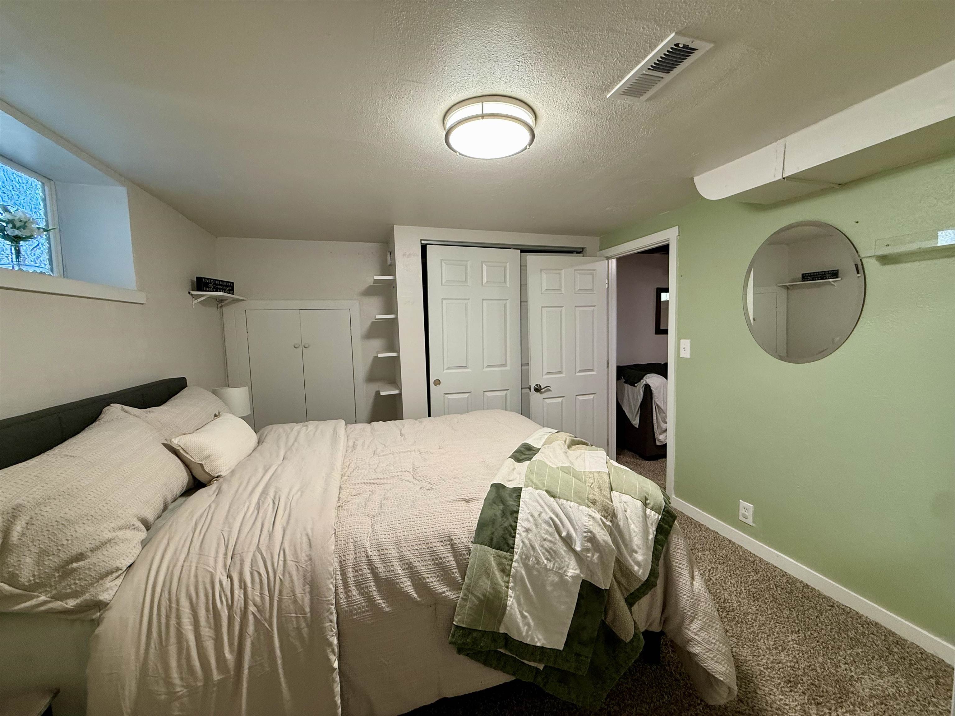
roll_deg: +1.8
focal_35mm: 14
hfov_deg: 102.1
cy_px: 358
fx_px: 386
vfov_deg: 85.7
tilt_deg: -3.9
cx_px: 478
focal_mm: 2.22
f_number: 2.2
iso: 160
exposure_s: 1/60
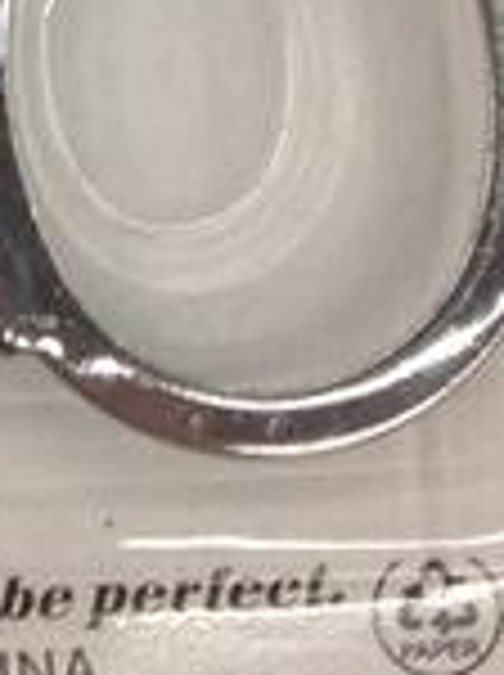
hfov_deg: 6.0
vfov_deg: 7.7
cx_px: -567
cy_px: -986
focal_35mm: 239
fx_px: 4653
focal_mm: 4.28
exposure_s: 1/33
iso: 80
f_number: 2.4
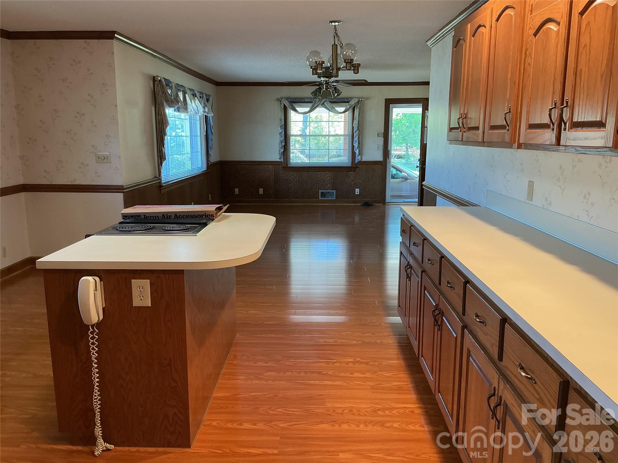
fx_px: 518
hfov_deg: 61.7
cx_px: 309
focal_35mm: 29
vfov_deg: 48.2
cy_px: 232
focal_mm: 3
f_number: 1.8
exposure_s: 1/60
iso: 100
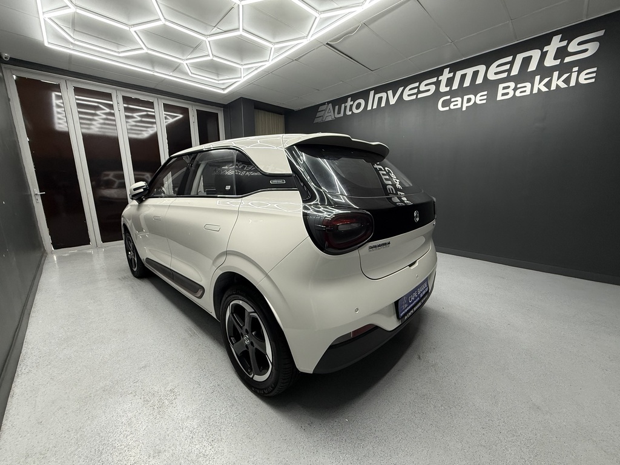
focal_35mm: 14
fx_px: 251
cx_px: 310
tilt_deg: -11.8
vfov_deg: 85.7
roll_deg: -0.2
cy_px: 232
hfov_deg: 102.1
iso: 160
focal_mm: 2.22
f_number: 2.2
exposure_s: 1/100
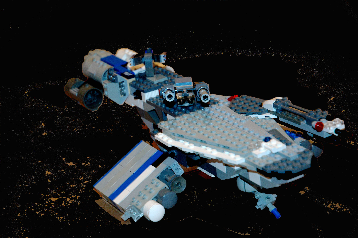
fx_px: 1043
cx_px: 179
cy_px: 119
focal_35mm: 105
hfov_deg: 19.5
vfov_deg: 13.0
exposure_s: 1/60
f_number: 4.5
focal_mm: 70
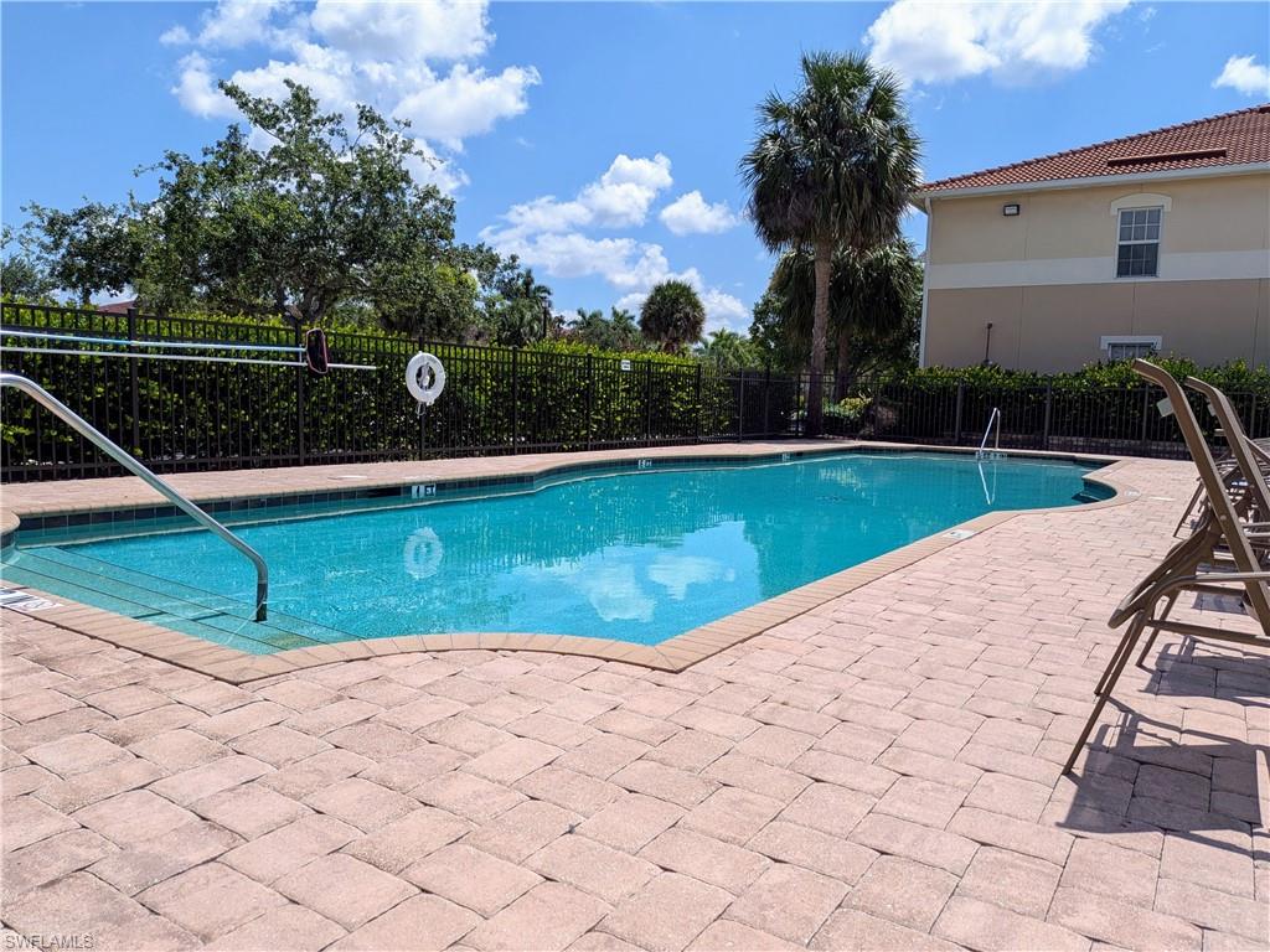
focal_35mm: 24
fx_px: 881
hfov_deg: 71.6
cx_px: 635
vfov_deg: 56.8
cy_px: 476
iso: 31
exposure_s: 1/2755
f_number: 1.7
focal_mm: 4.53
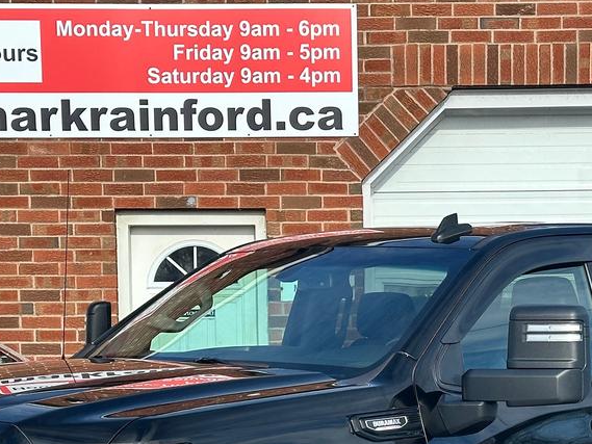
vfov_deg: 13.5
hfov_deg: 18.1
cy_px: 470
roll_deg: +0.9
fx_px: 1847
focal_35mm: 108
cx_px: 401
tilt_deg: -5.1
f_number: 1.78
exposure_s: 1/2667
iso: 64
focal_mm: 6.86
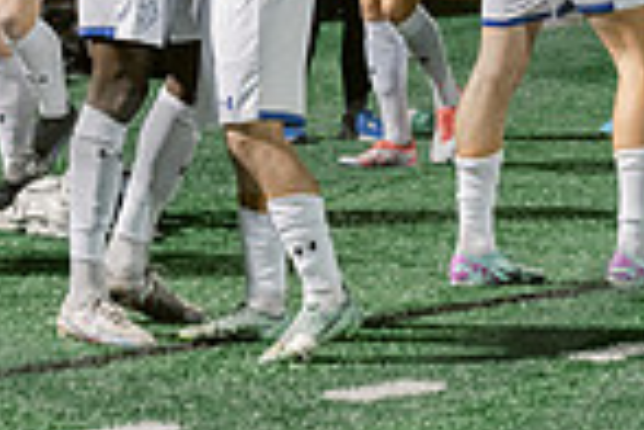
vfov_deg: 4.9
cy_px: -235
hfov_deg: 7.4
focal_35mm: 277
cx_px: 237
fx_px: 4955
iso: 2500
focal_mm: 70
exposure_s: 1/200
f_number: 3.5
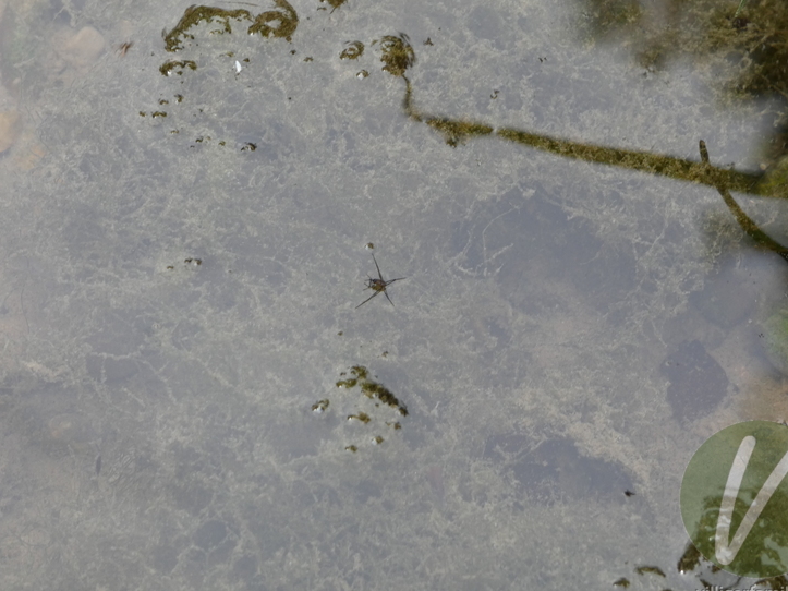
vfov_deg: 7.9
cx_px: 421
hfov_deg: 10.6
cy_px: 290
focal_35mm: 187
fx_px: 4256
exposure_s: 1/80
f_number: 5.5
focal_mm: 30.2
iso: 80
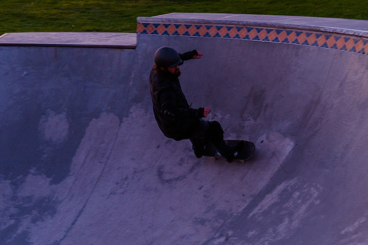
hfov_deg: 28.0
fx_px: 737
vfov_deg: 18.9
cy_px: 136
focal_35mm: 72
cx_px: 200
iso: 2500
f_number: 4
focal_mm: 52
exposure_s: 1/160
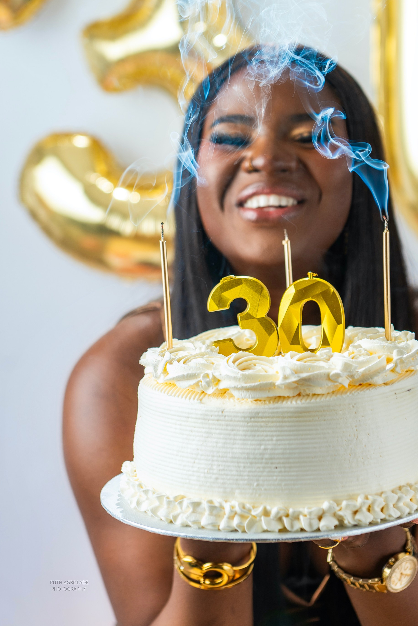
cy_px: 213
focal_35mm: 77
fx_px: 1341
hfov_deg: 17.7
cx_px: 285
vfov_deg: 26.2
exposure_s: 1/100
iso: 100
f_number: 4
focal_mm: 52
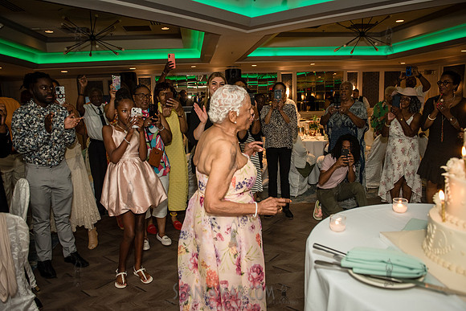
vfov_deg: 49.3
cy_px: 156
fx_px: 339
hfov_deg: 69.1
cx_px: 233
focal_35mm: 26
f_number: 3.5
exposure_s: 1/200
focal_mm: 26
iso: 1600
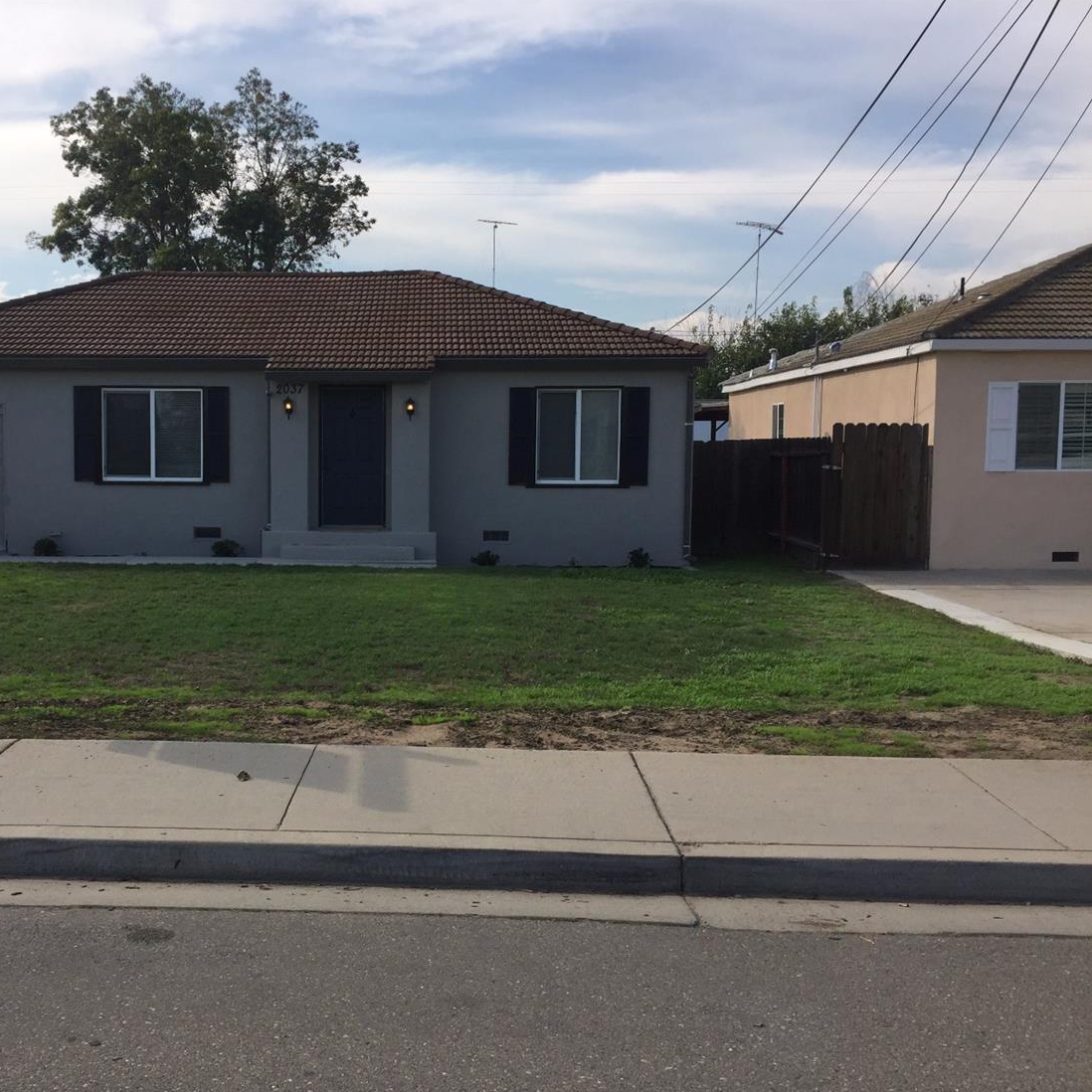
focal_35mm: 35
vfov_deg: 47.2
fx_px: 1249
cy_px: 555
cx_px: 350
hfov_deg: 46.4
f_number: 2.2
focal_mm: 4.15
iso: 32
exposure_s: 1/1130
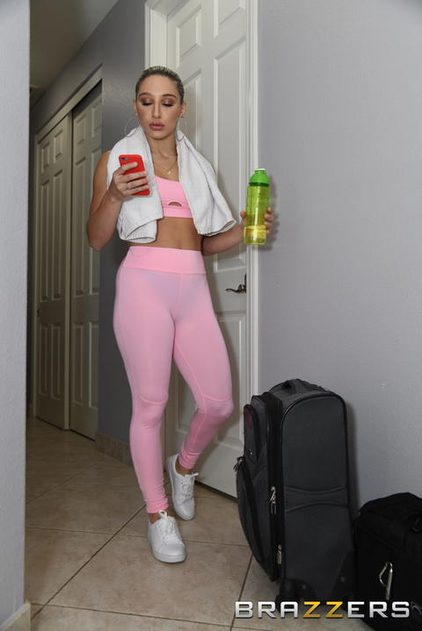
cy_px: 316
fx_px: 545
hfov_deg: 42.4
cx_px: 211
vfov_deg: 60.3
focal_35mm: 31
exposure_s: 1/160
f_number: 5
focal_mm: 31
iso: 800
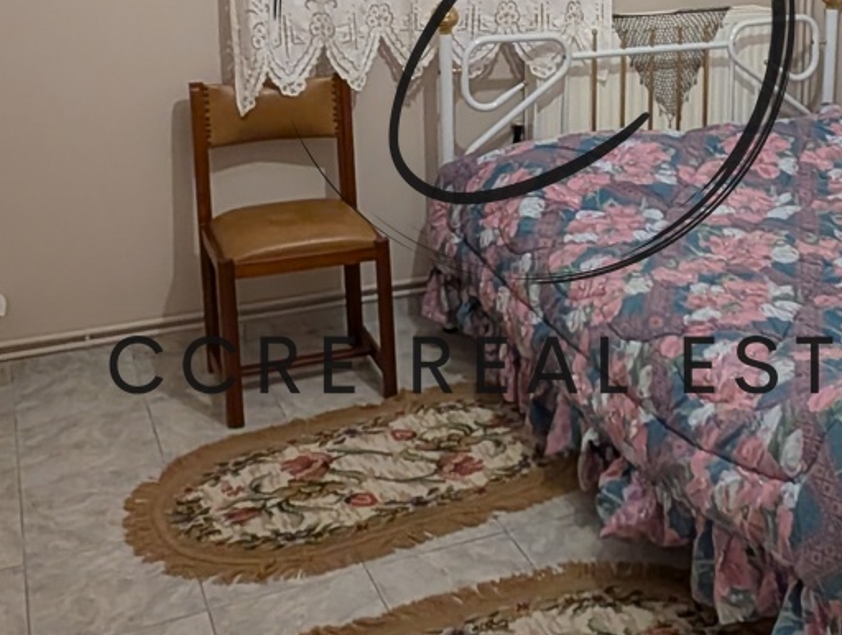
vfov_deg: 30.9
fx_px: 1097
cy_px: 72
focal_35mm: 45
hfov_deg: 41.5
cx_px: 557
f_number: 1.95
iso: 757
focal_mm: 2.23
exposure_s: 1/25
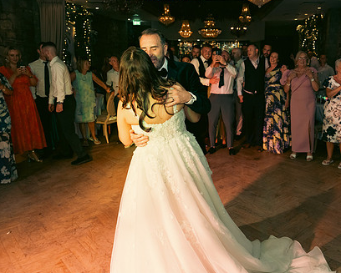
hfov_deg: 55.0
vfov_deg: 45.8
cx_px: 213
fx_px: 323
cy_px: 123
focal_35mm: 32
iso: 2500
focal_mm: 24
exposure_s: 1/160
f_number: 3.5
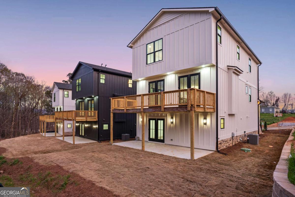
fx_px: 156
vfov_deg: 64.6
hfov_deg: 86.9
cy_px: 98
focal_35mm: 19
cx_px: 148
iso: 640
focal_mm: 19
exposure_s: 1/4
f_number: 8
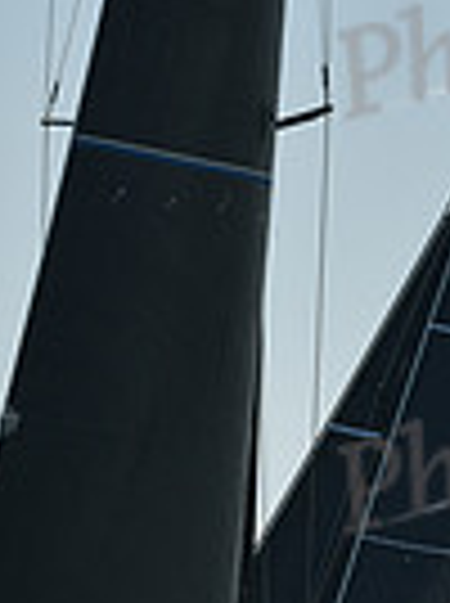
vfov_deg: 6.8
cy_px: 713
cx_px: 108
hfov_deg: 5.1
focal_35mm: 292
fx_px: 5077
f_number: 9
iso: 320
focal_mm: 70
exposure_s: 1/640
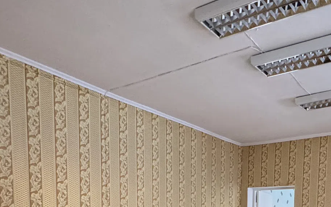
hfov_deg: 49.0
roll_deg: -0.8
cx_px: 235
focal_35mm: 39
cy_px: 274
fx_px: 352
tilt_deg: -8.4
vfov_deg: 27.1
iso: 640
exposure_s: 1/50
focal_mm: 2.22
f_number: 2.2
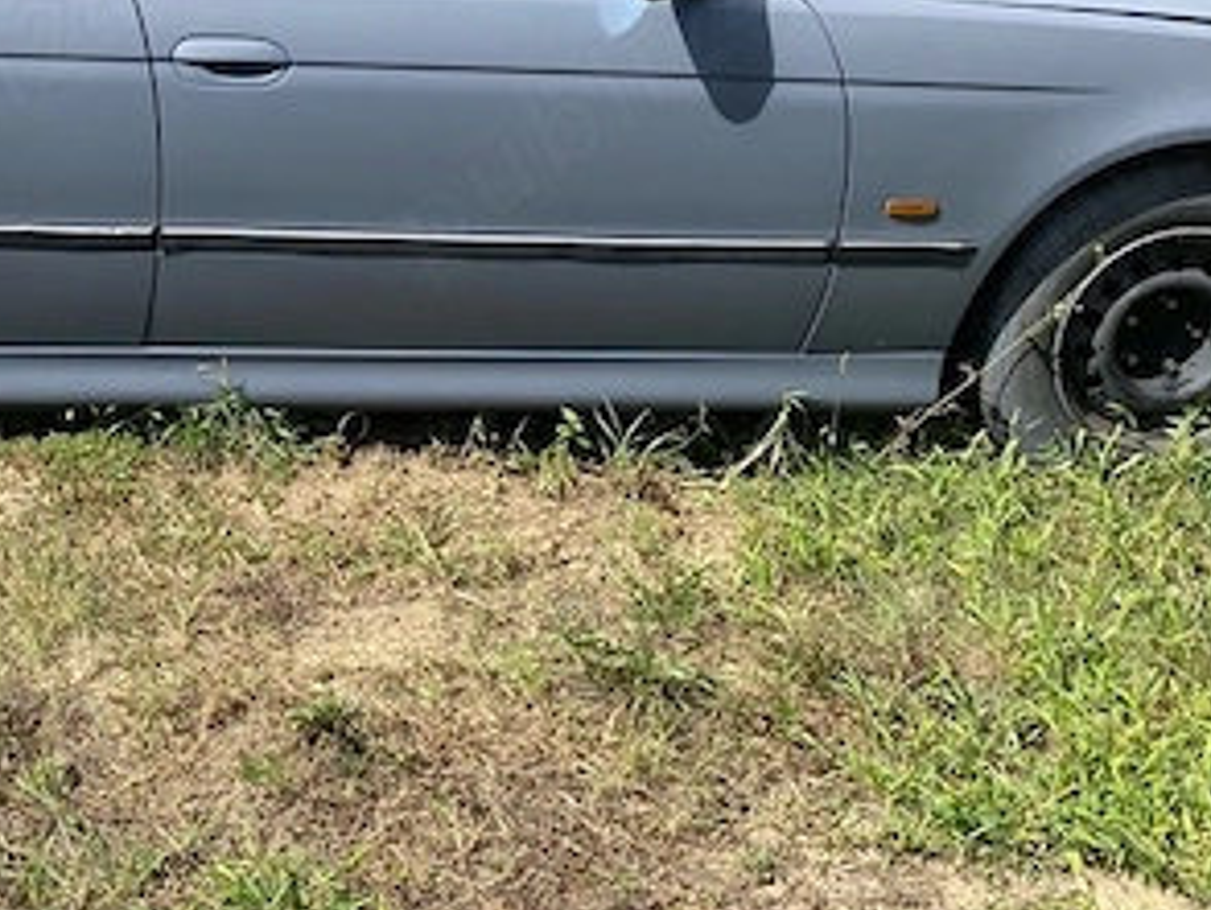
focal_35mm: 53
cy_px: 86
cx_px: 181
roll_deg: -1.4
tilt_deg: -12.1
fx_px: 1856
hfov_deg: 34.6
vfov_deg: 26.6
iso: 32
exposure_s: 1/1629
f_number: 1.8
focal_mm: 4.25
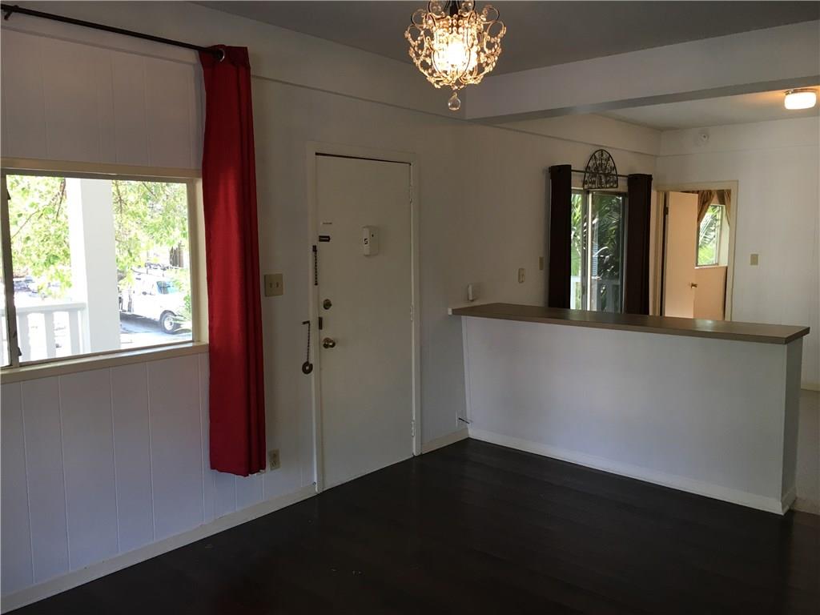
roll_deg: -0.5
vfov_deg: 48.2
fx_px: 687
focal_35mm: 29
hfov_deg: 61.7
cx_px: 410
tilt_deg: -6.4
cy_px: 308
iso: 32
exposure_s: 1/30
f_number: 2.2
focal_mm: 4.15
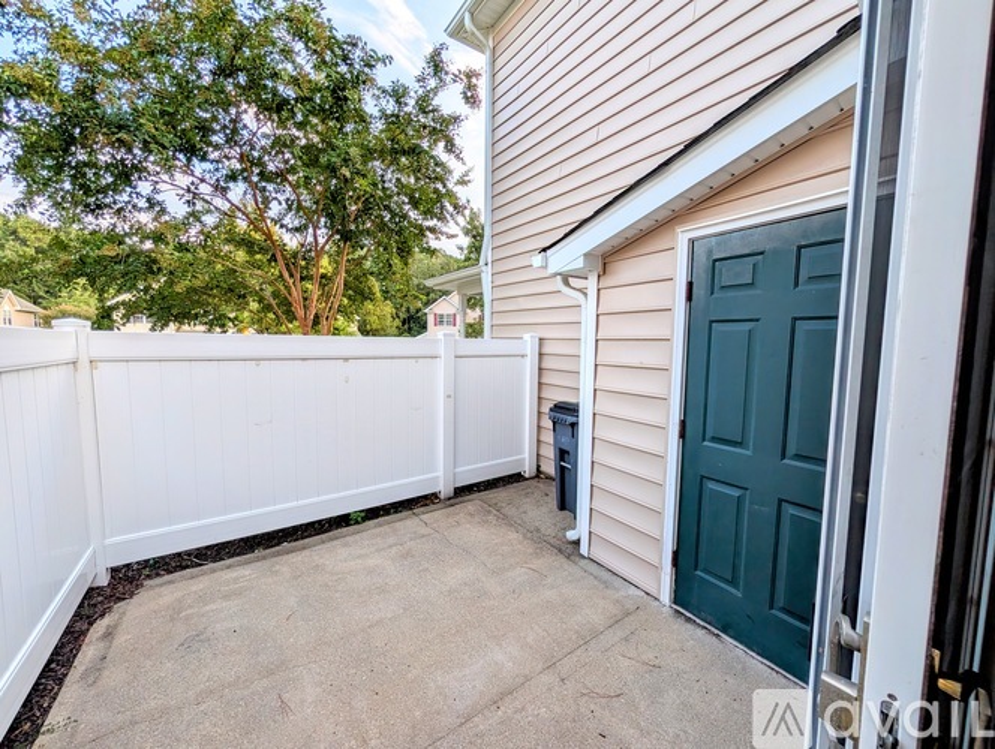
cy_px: 374
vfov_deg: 94.6
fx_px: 345
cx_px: 498
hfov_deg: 110.5
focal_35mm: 12
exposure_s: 1/246
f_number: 1.7
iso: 46
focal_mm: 2.02
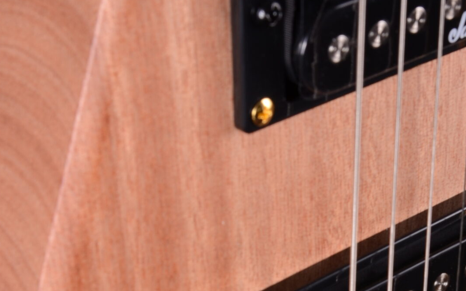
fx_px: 1206
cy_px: 203
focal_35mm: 95
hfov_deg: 21.8
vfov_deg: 13.7
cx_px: 287
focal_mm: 26
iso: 200
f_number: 13
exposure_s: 1/200
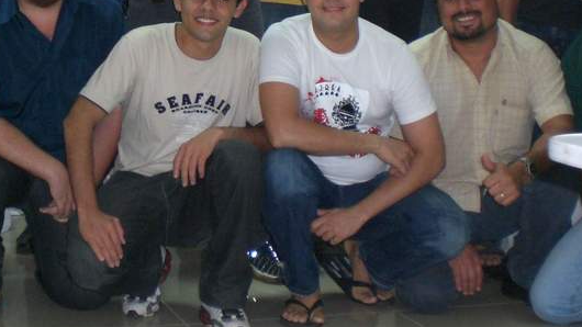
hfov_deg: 26.3
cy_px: 22
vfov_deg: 14.9
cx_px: 166
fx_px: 1234
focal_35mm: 80
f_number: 3.1
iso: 200
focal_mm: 6.3
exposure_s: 1/60
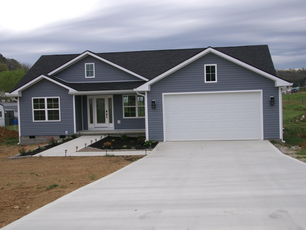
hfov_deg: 39.7
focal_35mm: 48
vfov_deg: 30.3
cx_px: 153
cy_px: 115
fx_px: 424
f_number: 4.2
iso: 100
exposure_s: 1/400
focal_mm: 8.5
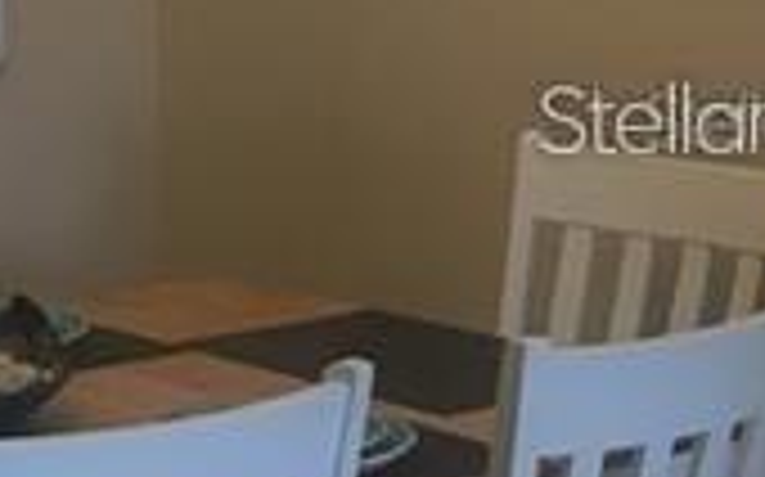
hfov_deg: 14.2
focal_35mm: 139
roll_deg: +2.1
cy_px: 117
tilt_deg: -7.8
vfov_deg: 9.4
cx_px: -333
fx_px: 2896
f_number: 2.2
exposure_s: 1/30
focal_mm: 4.15
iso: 32
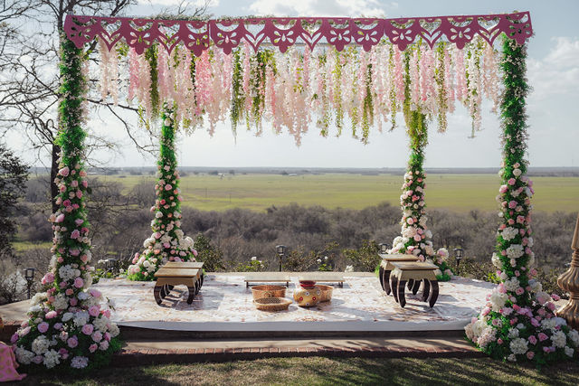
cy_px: 193
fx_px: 694
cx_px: 290
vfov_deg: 31.1
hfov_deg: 45.3
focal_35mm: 43
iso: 160
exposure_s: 1/800
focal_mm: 43
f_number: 4
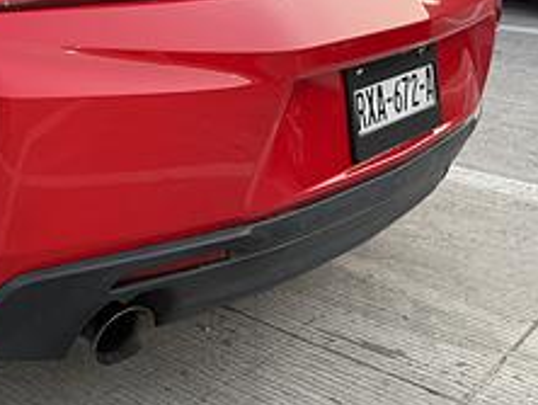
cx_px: -12
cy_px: 103
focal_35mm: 54
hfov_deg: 32.4
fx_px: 840
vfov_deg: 26.7
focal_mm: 6.76
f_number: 1.78
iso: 100
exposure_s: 1/261
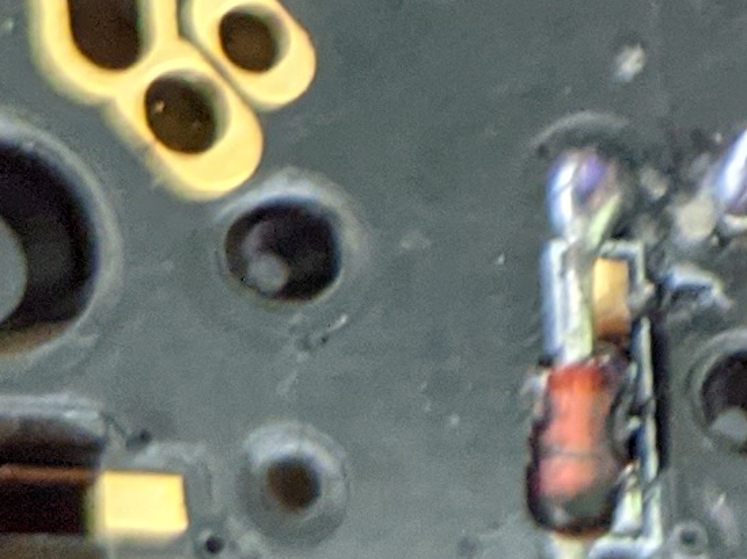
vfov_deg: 6.8
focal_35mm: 198
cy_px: -1061
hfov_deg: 8.7
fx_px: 4271
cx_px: 2022
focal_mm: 4.44
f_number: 1.8
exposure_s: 1/24
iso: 447
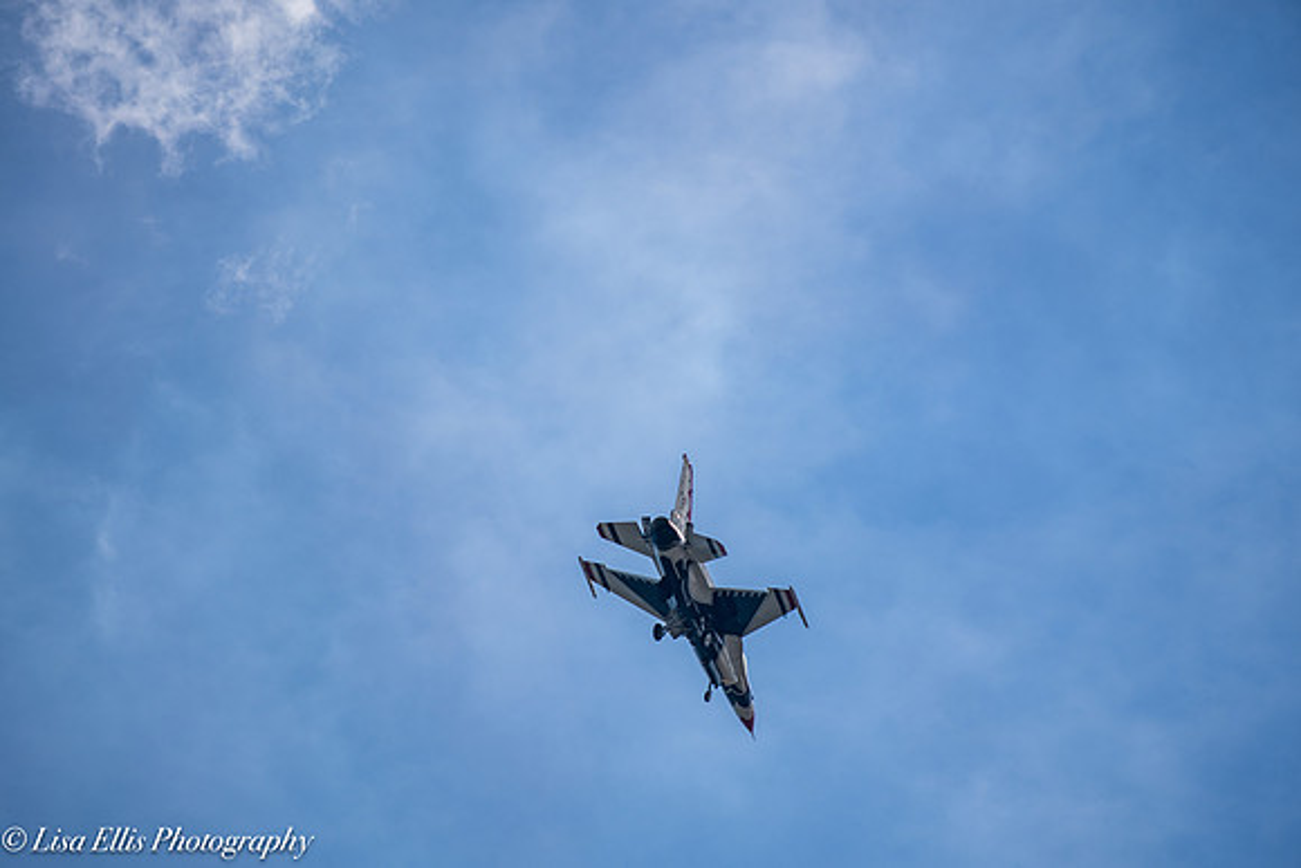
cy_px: 434
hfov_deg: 8.6
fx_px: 8675
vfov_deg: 5.7
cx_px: 650
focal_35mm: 240
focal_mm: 200
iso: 100
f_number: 5
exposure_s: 1/1600
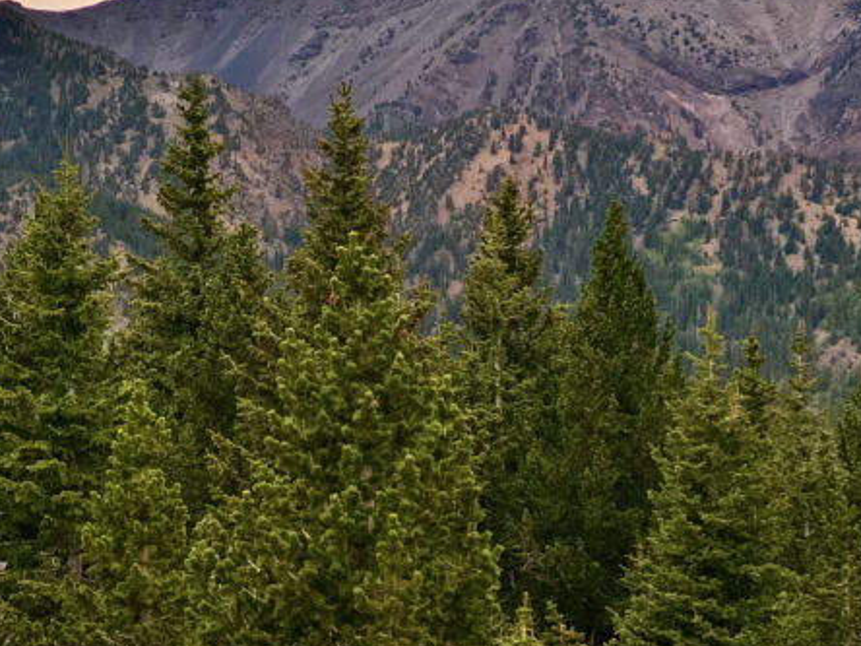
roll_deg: +0.5
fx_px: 2239
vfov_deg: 16.4
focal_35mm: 90
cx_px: 279
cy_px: 254
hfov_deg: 21.7
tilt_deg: +0.3
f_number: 2
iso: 20
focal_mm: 6
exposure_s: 1/533
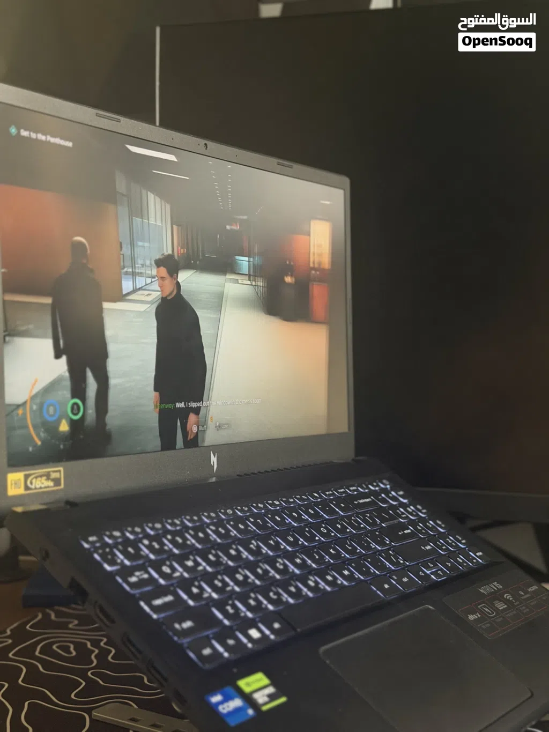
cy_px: 366
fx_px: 1015
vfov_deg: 39.7
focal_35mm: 48
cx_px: 274
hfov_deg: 30.3
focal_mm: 6.76
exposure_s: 1/40
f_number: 1.78
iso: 500
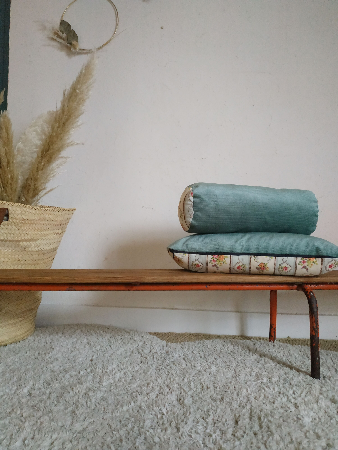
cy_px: 225
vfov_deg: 71.6
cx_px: 169
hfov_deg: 56.8
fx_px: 312
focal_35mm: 24
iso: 1250
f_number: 1.9
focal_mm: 3.94
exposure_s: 1/20
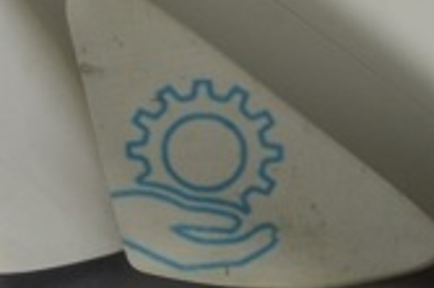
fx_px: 1662
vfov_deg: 9.9
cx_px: 374
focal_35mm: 138
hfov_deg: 14.7
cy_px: 147
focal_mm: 24
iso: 400
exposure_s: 1/20
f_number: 5.6
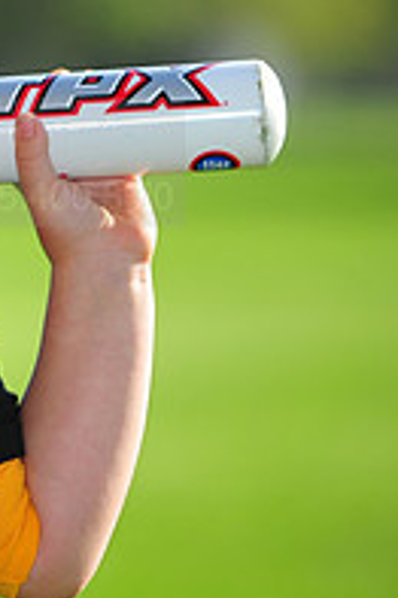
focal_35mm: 516
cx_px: -404
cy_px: 137
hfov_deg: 2.6
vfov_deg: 4.0
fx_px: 8571
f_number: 4
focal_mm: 175
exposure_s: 1/1000
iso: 200
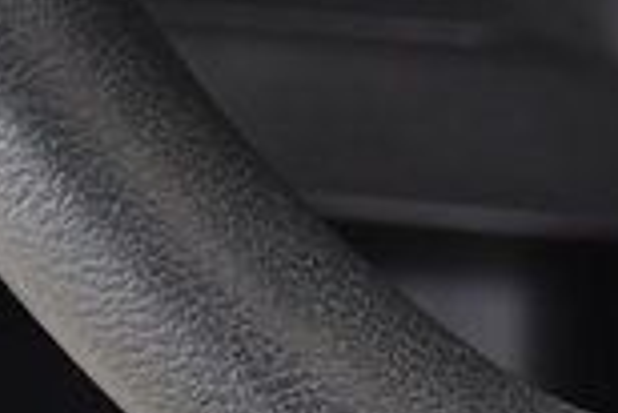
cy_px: -399
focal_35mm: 266
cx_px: 1316
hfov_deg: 7.4
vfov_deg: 5.1
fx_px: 4571
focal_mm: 27
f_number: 4
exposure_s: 1/80
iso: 1250
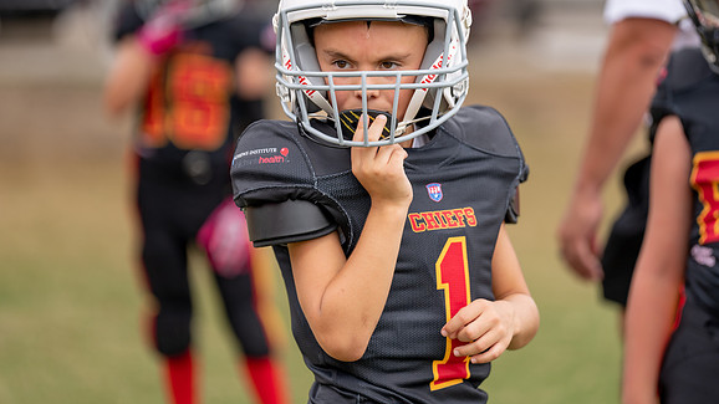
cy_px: 157
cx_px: 386
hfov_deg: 9.5
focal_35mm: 226
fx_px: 4308
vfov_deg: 5.4
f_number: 2.8
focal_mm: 200
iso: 100
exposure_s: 1/1000
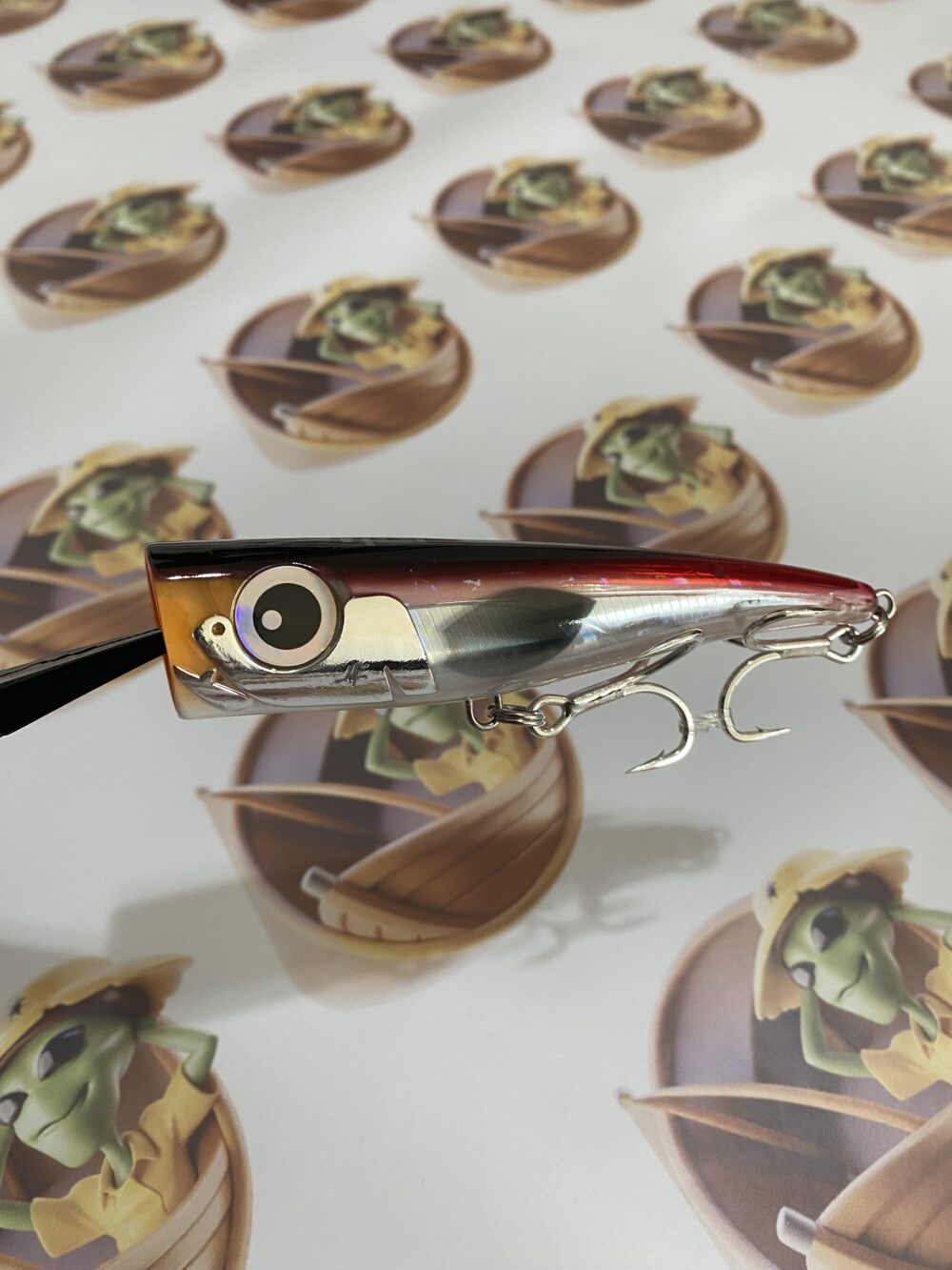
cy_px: 635
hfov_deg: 53.1
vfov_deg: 67.3
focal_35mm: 26
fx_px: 953
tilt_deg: -50.9
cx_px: 476
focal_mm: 4.25
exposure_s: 1/60
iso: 160
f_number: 1.8
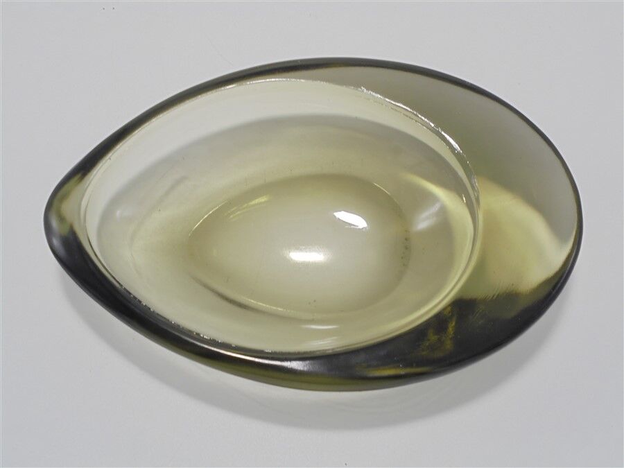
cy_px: 234
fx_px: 883
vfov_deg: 29.7
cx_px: 312
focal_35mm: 49
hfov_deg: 38.9
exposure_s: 1/30
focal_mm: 8.9
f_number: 4.8
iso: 160
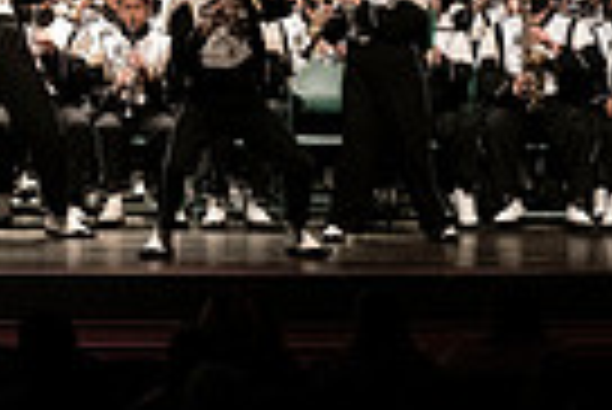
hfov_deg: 6.7
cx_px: -603
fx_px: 5088
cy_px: -164
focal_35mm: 299
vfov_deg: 4.6
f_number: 4
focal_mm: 70
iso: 5000
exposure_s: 1/500
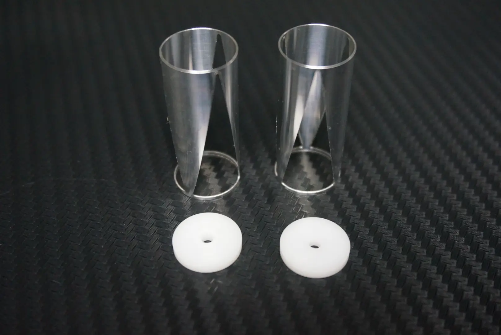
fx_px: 627
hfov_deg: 43.6
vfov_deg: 29.9
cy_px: 168
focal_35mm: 45
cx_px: 250
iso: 3200
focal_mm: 30
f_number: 5
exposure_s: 1/100
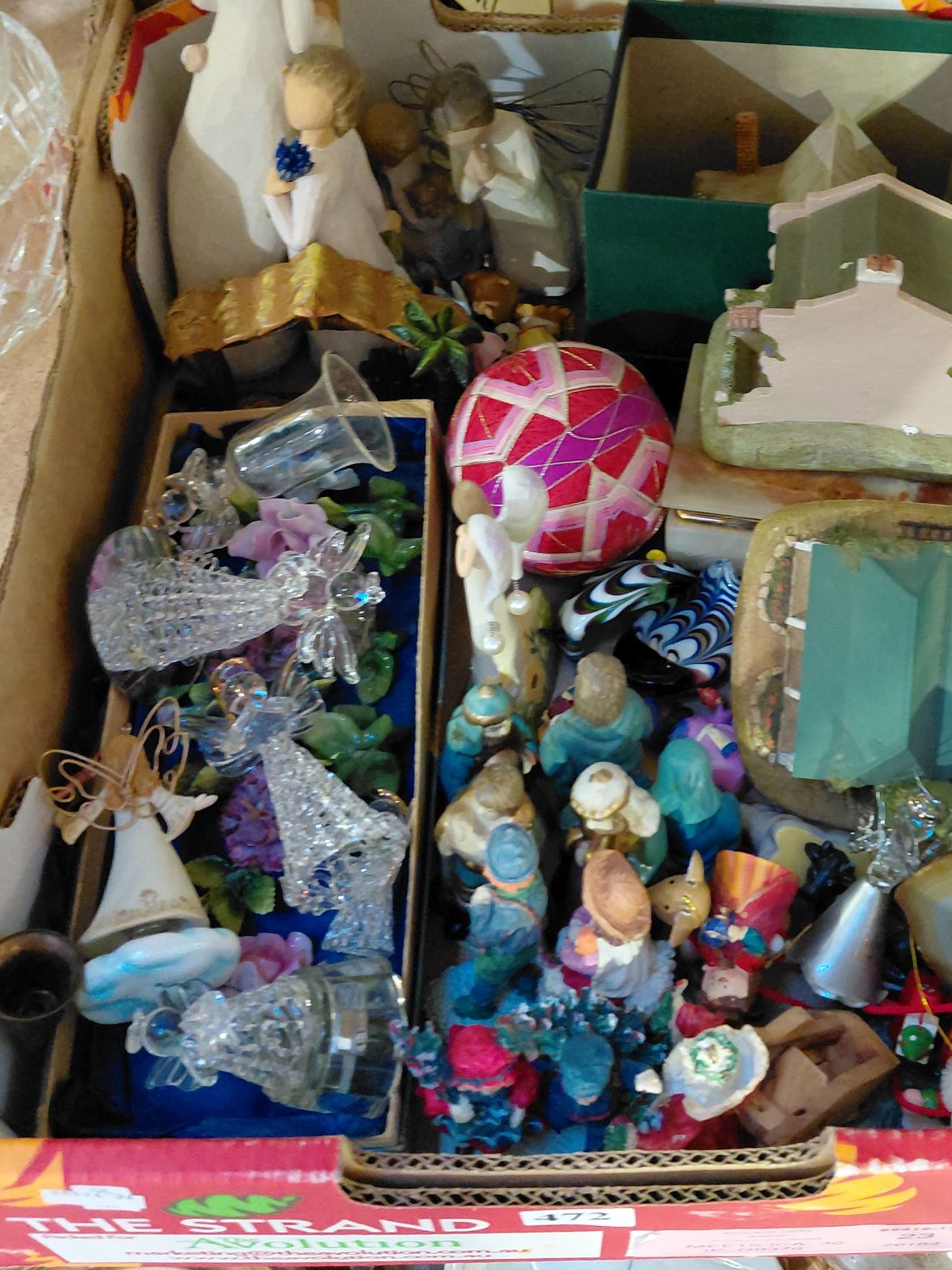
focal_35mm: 34
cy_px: 522
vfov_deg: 53.7
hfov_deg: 41.3
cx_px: 625
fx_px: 1247
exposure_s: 1/24
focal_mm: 4.69
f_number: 1.8
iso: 400
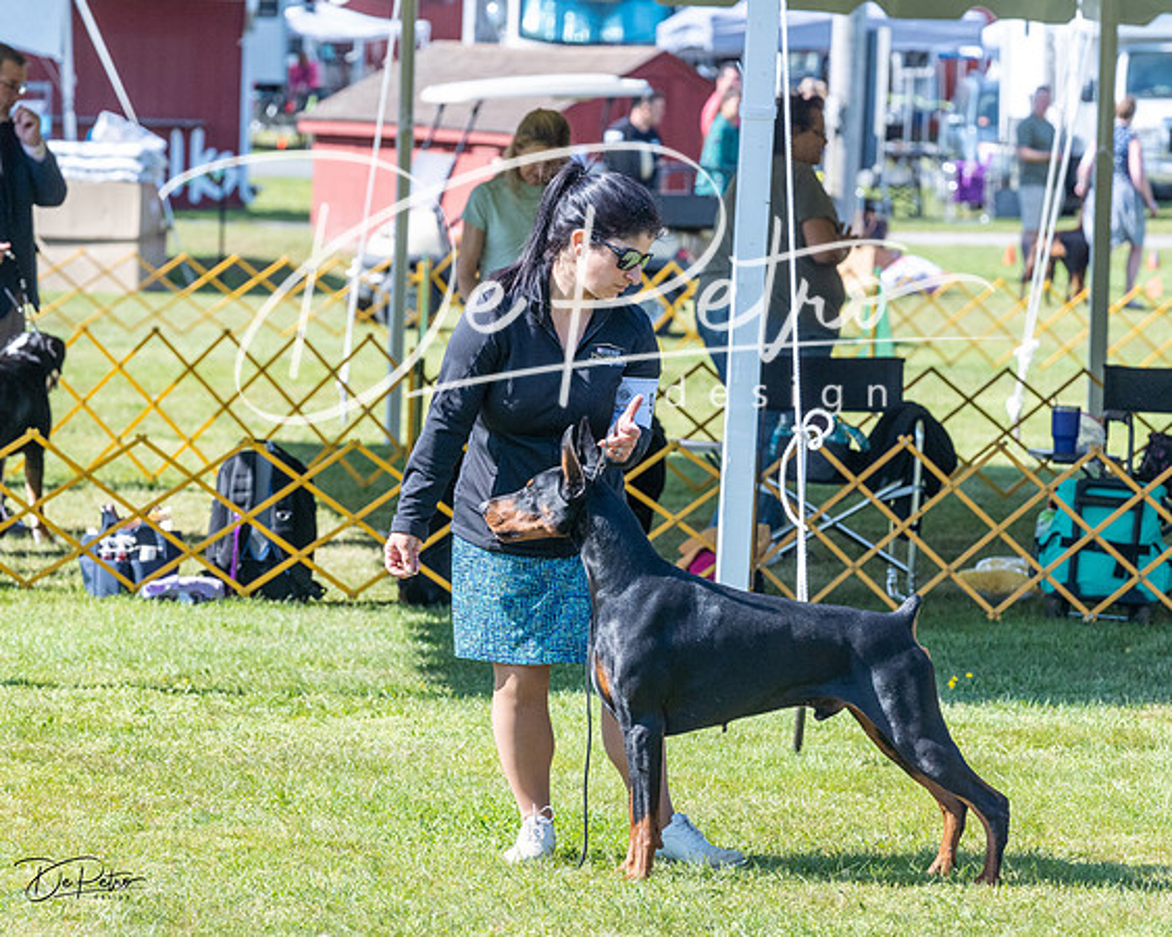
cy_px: 468
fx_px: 6756
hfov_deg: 9.9
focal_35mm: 195
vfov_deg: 7.9
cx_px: 586
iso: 1600
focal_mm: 173
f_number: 6.3
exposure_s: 1/2000
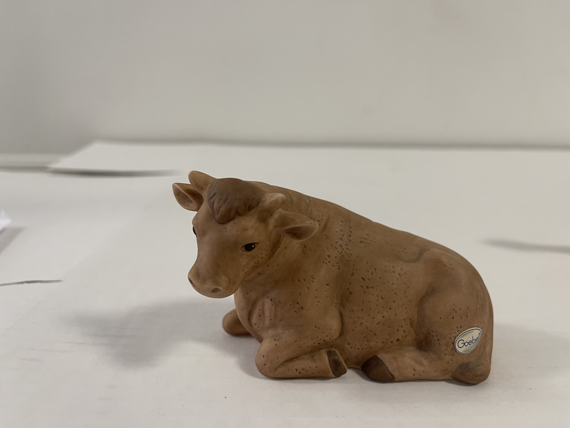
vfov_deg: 54.9
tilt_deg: -13.3
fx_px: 412
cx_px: 285
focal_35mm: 25
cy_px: 214
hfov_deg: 69.4
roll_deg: -1.6
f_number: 1.6
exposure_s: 1/50
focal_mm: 5.1
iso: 80
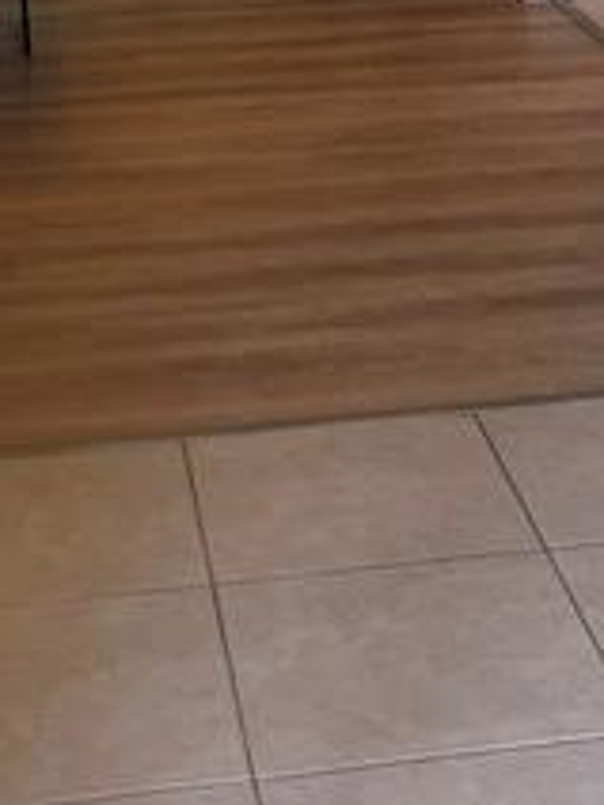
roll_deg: +1.3
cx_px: 395
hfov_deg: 15.7
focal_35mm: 94
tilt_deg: -3.4
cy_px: -292
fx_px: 2187
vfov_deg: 19.0
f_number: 1.6
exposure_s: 1/120
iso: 80
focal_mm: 4.2
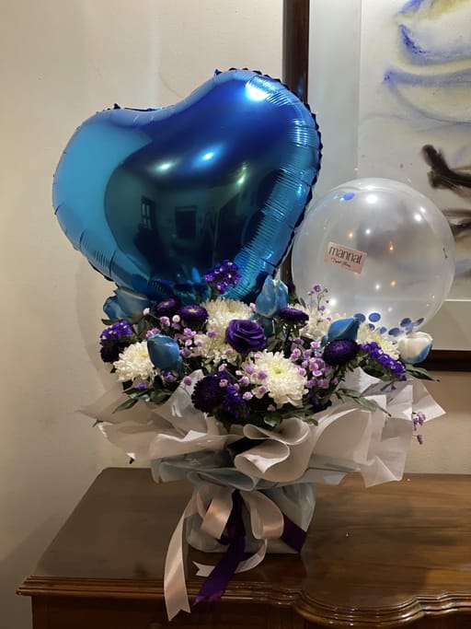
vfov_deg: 30.3
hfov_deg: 22.9
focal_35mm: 64
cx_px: 236
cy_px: 314
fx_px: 1161
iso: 400
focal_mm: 7.5
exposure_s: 1/14
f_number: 2.2
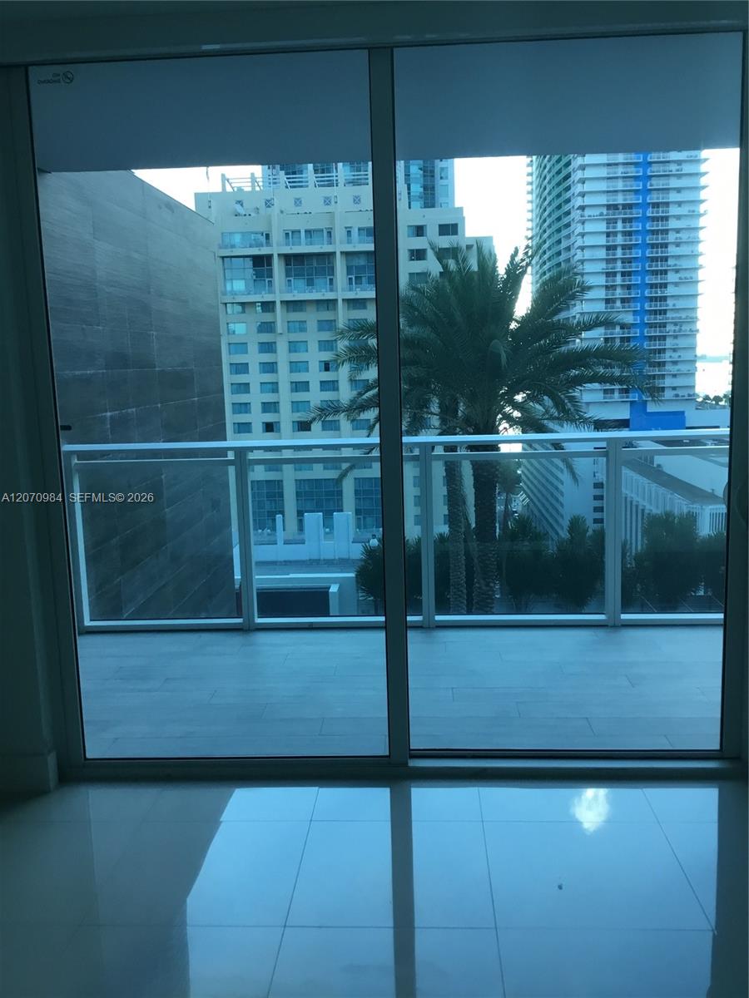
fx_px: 894
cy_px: 499
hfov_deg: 45.4
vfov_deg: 58.4
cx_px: 374
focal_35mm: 31
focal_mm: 3.3
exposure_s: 1/40
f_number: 2.4
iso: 25
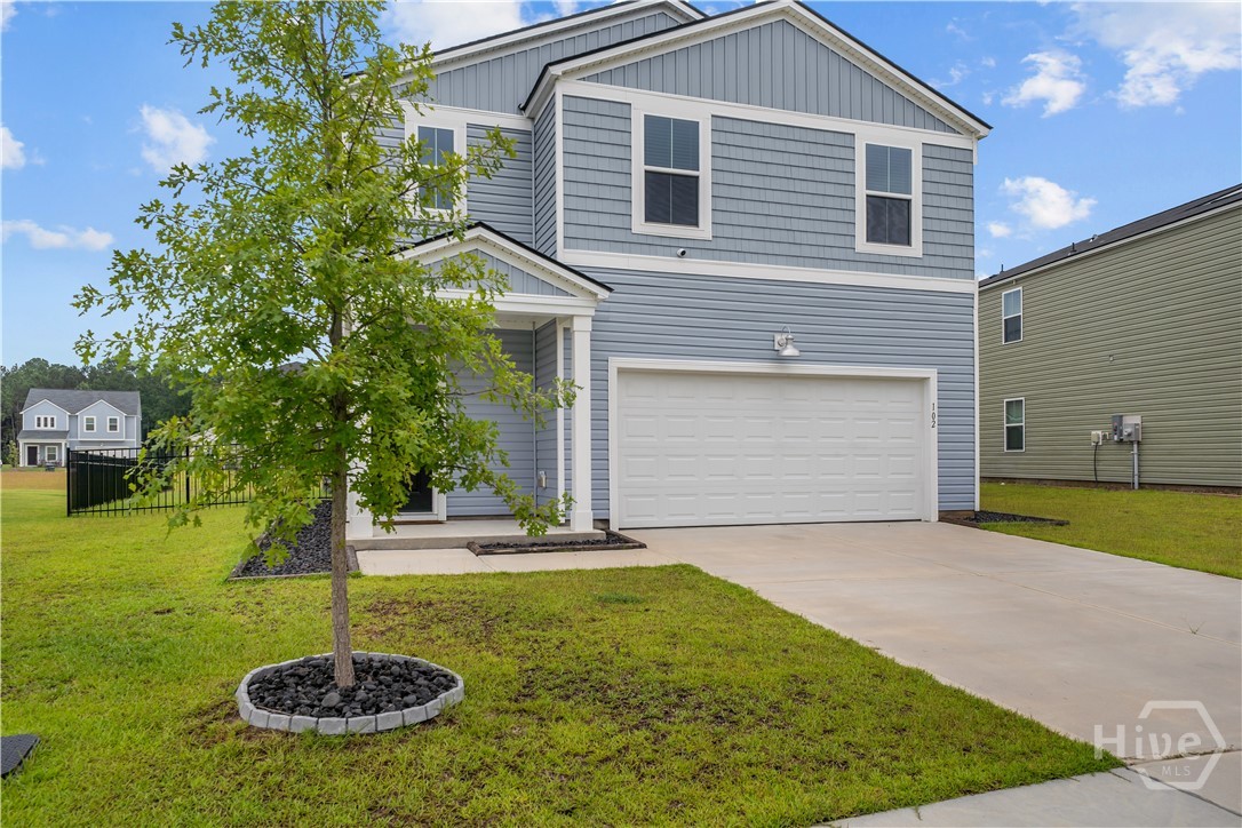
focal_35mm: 24
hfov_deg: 73.7
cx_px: 621
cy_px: 414
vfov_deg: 53.1
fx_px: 828
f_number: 8
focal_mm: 24
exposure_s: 1/500
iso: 100
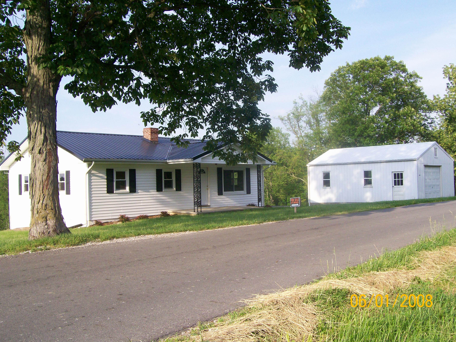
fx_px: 474
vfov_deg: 39.7
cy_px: 171
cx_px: 228
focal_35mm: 36
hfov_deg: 51.4
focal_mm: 6
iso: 80
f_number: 4.8
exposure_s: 1/274
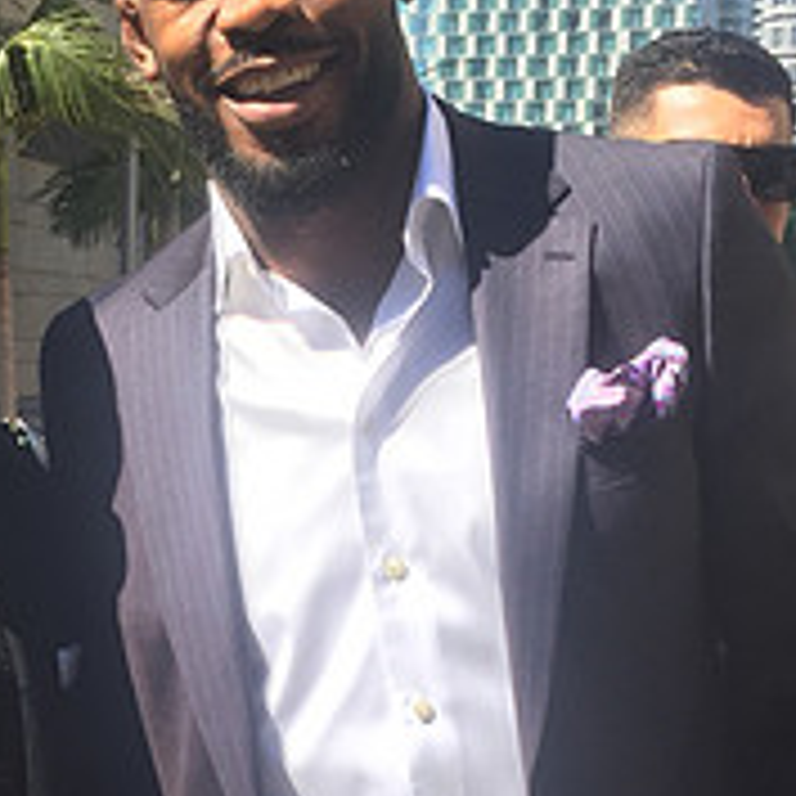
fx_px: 2185
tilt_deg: -7.8
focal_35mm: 84
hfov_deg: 20.5
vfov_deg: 20.3
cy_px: 684
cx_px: 196
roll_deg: -1.1
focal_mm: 4.15
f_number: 2.2
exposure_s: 1/746
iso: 32
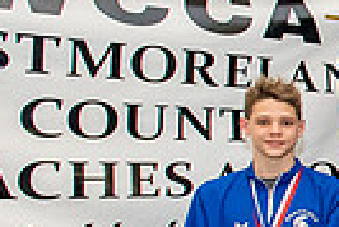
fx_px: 782
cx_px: 703
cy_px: 168
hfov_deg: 17.0
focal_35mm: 83
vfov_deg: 16.4
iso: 2000
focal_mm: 17
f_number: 8
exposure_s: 1/200
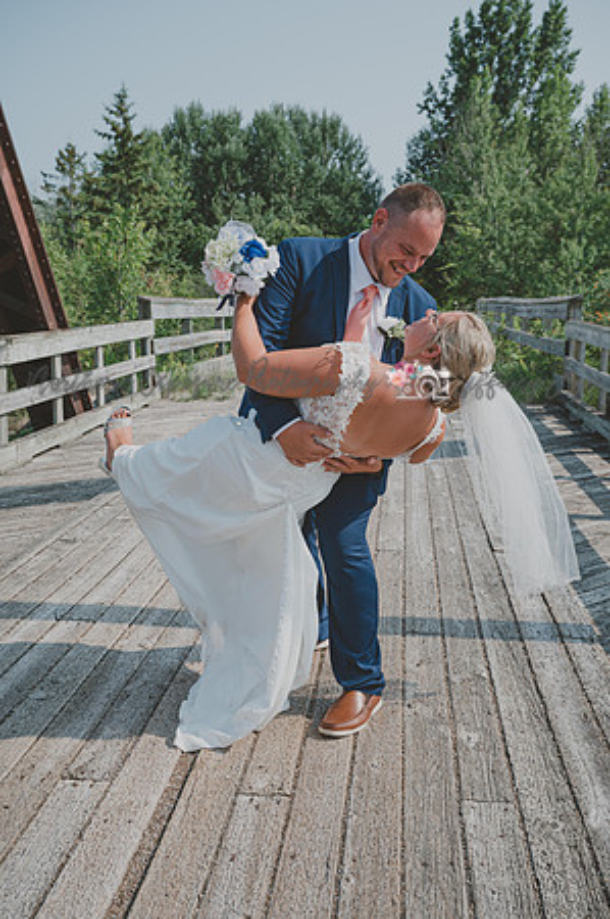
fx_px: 993
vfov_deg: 49.6
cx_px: 305
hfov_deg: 34.1
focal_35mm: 39
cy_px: 460
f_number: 7.1
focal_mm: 39
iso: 100
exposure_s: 1/400
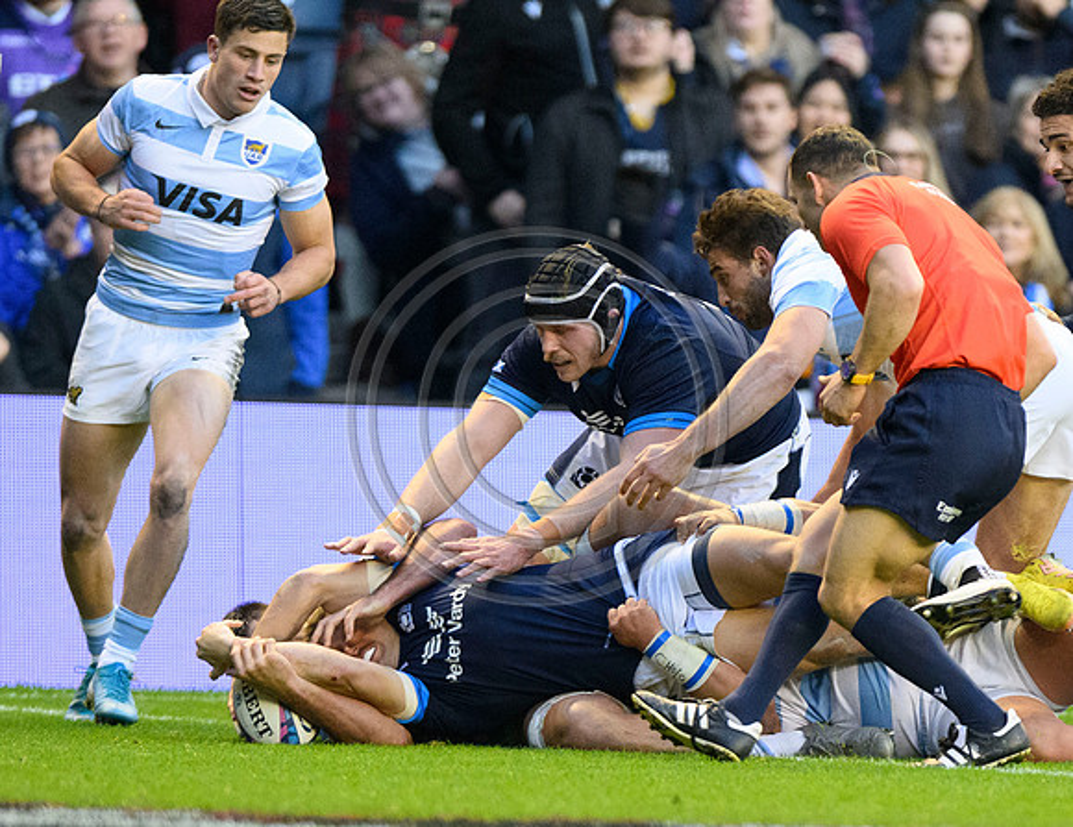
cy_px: 840
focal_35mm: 899
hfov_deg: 2.2
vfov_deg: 1.7
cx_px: 712
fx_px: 28132
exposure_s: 1/1000
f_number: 3.5
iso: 5000
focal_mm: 400
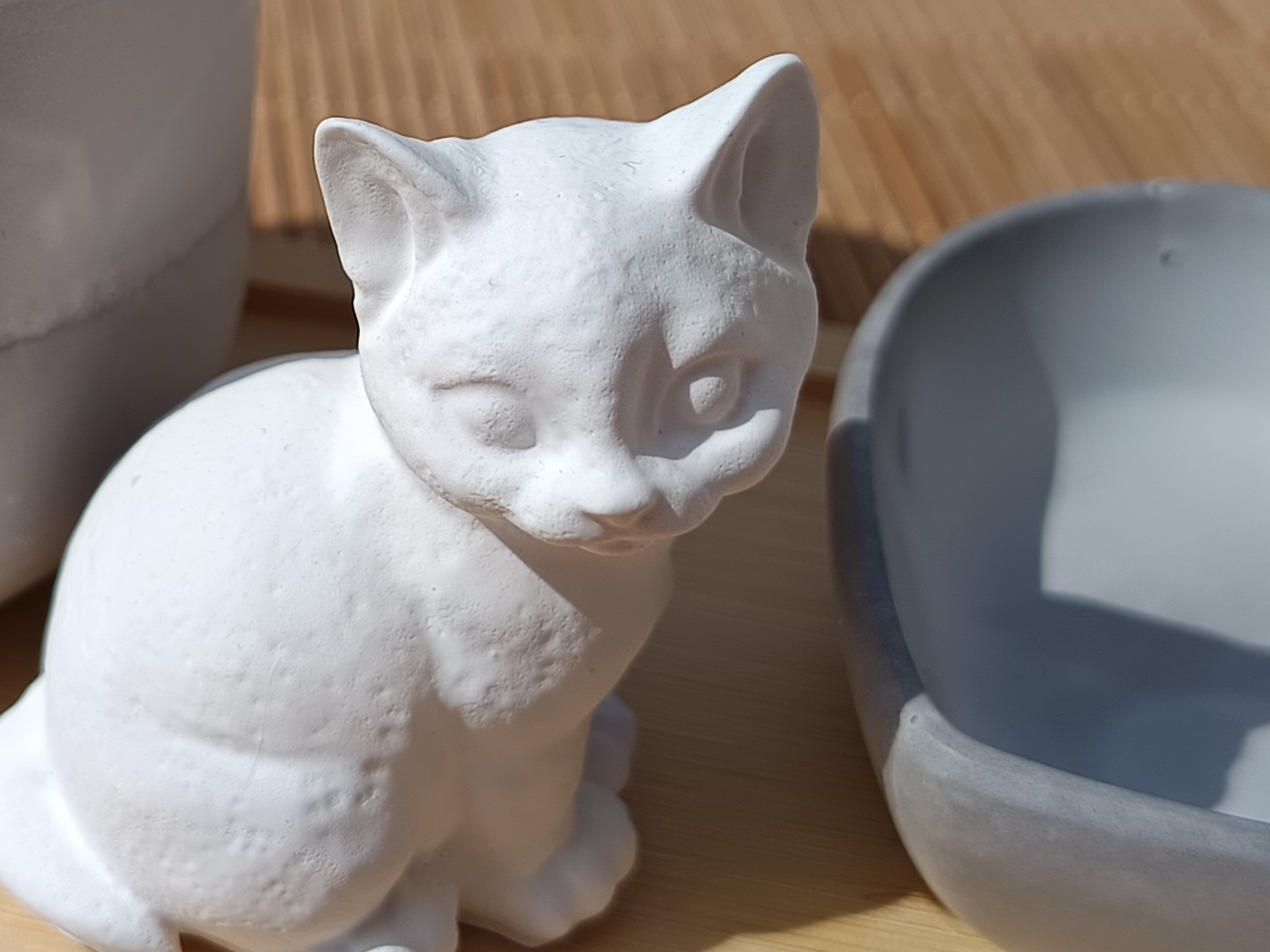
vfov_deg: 21.1
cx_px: 364
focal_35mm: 69
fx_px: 2531
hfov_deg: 27.9
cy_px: 199
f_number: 1.7
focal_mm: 5.31
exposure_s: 1/1186
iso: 50
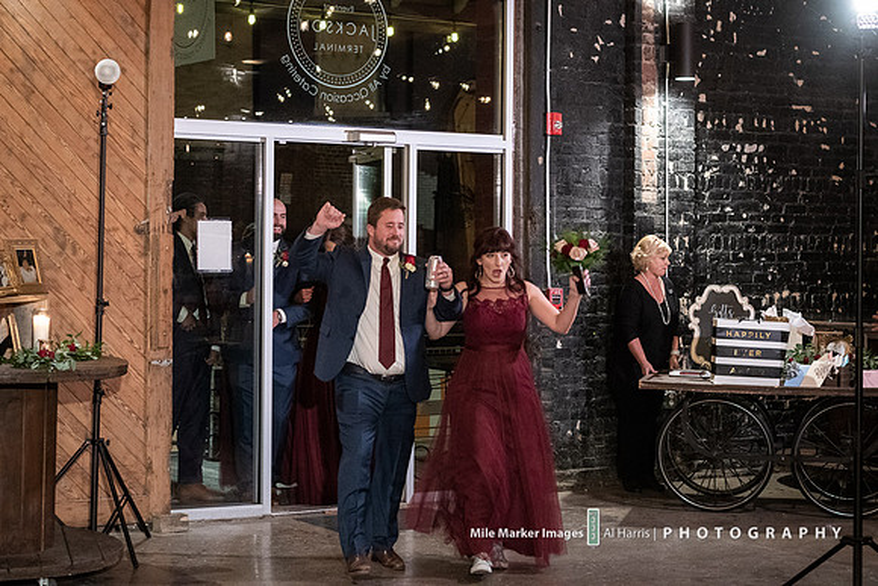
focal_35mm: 75
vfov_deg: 18.2
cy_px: 293
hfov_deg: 27.0
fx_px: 1830
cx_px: 439
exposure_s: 1/125
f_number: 2.8
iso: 6400
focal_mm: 50
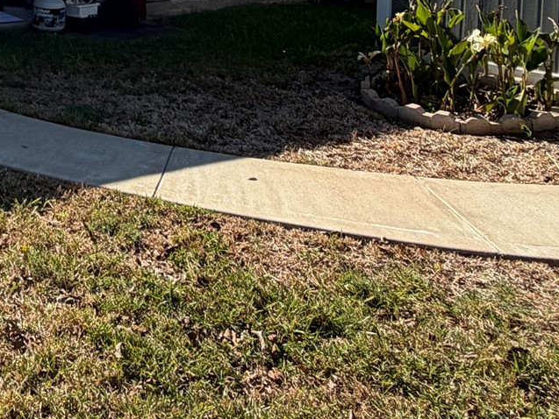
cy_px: -60
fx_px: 727
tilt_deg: -3.9
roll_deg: +1.2
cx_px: -147
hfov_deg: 32.7
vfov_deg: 28.7
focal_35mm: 45
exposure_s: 1/853
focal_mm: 2.22
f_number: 2.2
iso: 20
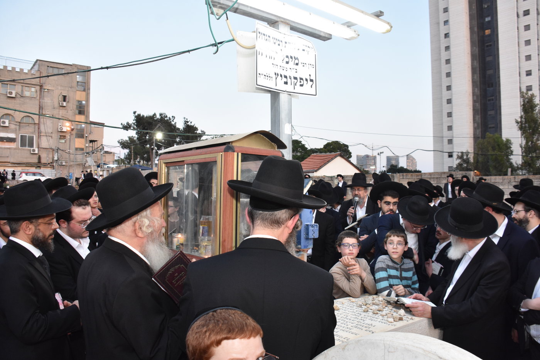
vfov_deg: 47.9
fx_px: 405
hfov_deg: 67.4
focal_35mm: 27
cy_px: 180
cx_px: 270
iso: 1250
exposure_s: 1/80
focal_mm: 18
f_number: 6.3
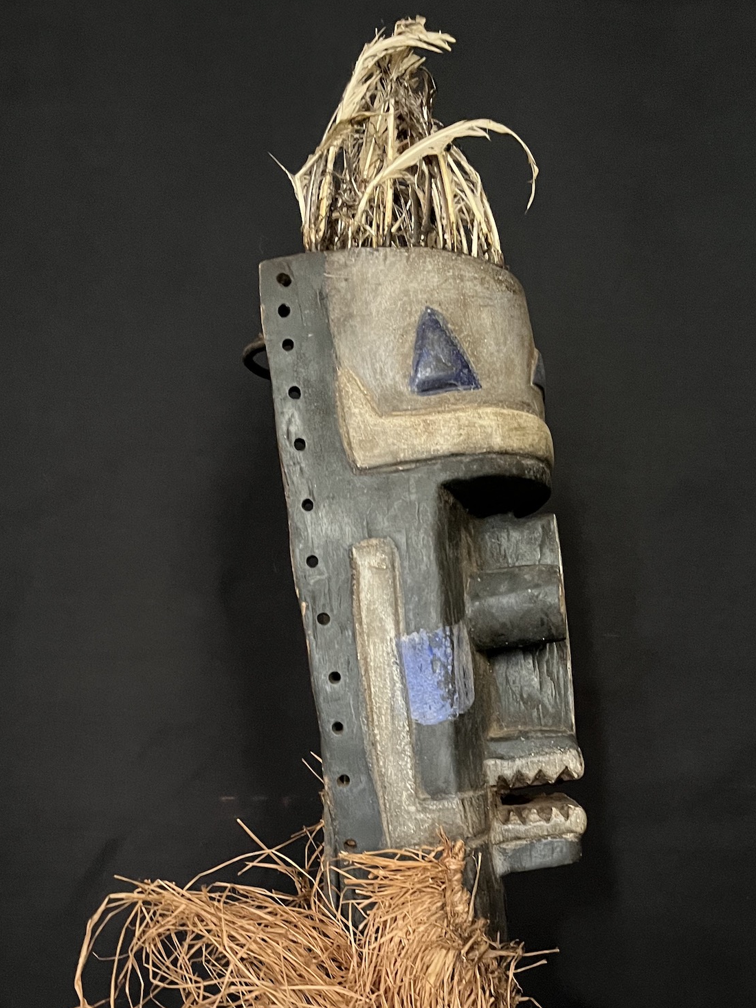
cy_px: 691
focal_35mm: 39
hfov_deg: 36.7
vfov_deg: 46.9
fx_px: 1136
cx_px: 432
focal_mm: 5.1
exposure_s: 1/38
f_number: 1.6
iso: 640
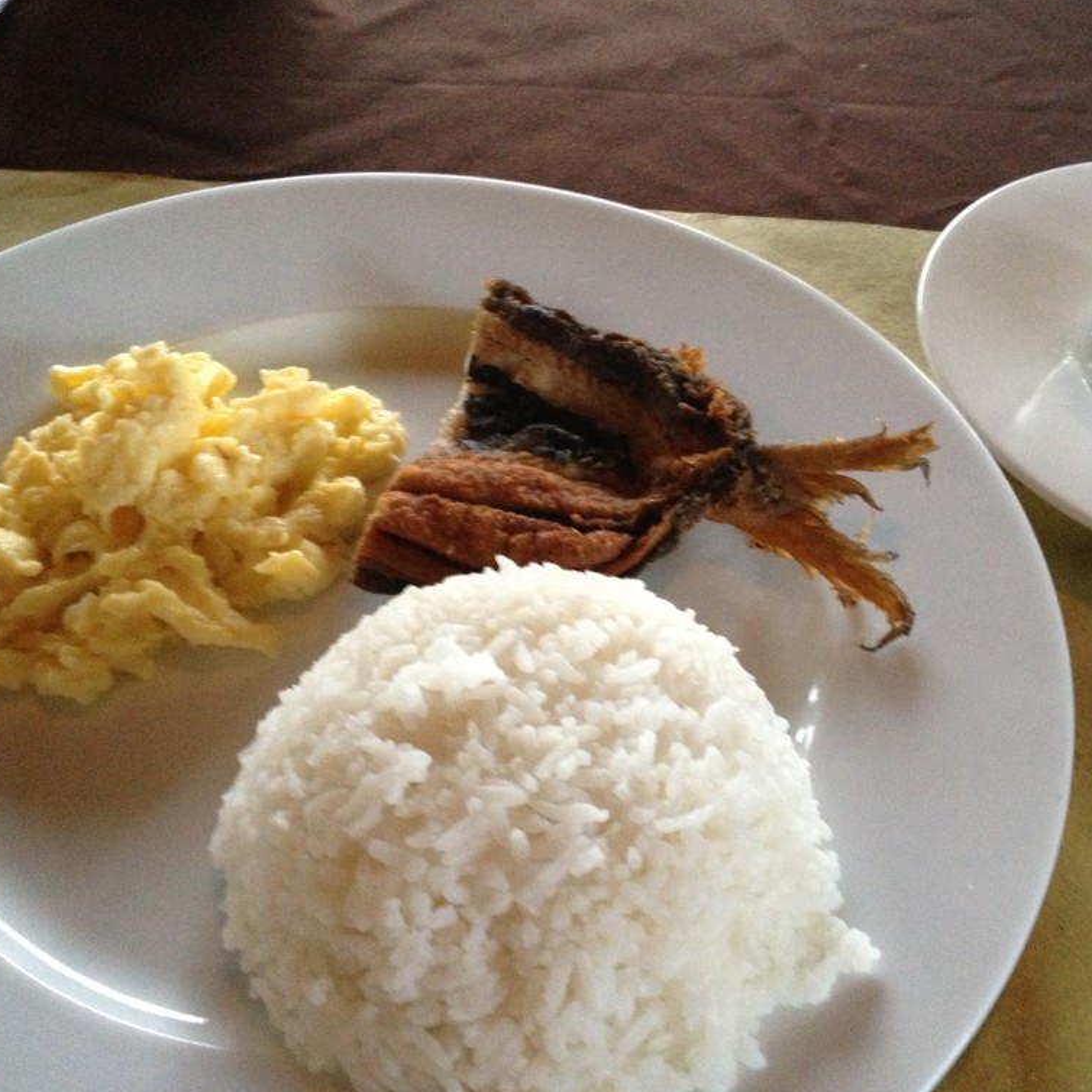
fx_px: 1499
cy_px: 547
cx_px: 676
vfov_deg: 40.0
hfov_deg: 39.8
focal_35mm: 42
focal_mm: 4.28
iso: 400
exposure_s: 1/20
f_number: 2.4
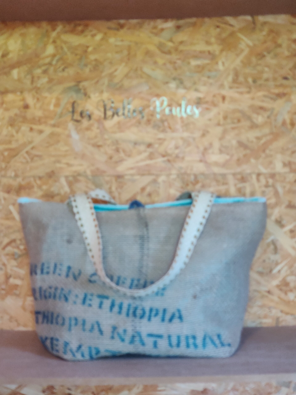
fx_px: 844
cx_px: 148
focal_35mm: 74
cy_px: 198
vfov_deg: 26.3
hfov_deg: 19.9
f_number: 2.44
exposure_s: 1/50
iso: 2000
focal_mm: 6.95
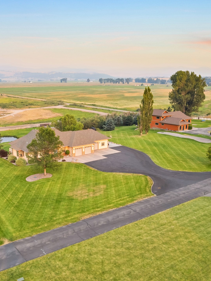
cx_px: 70
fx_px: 260
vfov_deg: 56.8
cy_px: 141
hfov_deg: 43.5
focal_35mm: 32
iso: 110
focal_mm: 8.38
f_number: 2.8
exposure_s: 1/40
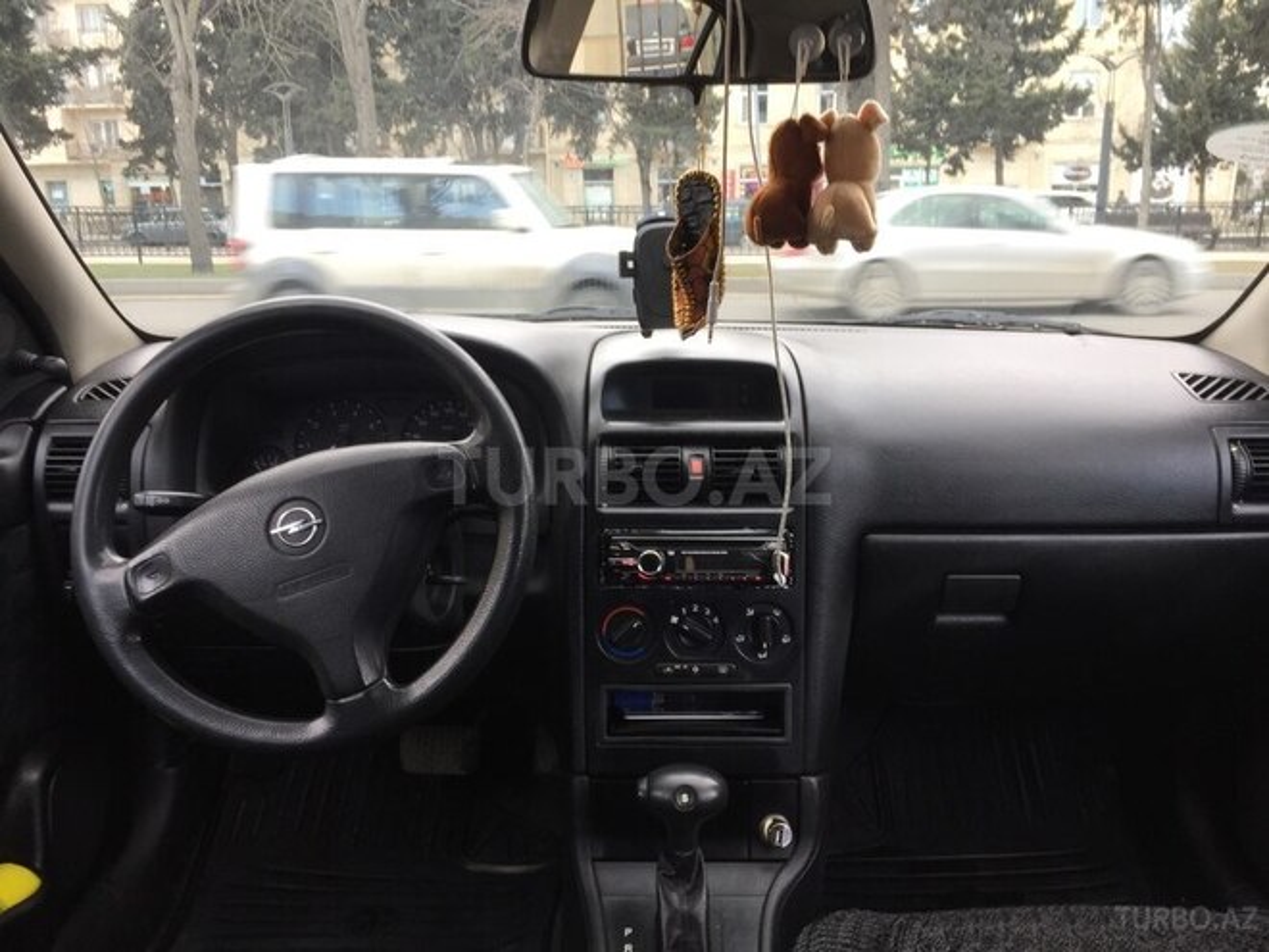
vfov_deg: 48.2
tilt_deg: -14.2
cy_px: 476
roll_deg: +0.1
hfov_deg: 61.7
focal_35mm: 29
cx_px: 634
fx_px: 1063
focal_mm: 4.15
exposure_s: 1/50
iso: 32
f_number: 2.2
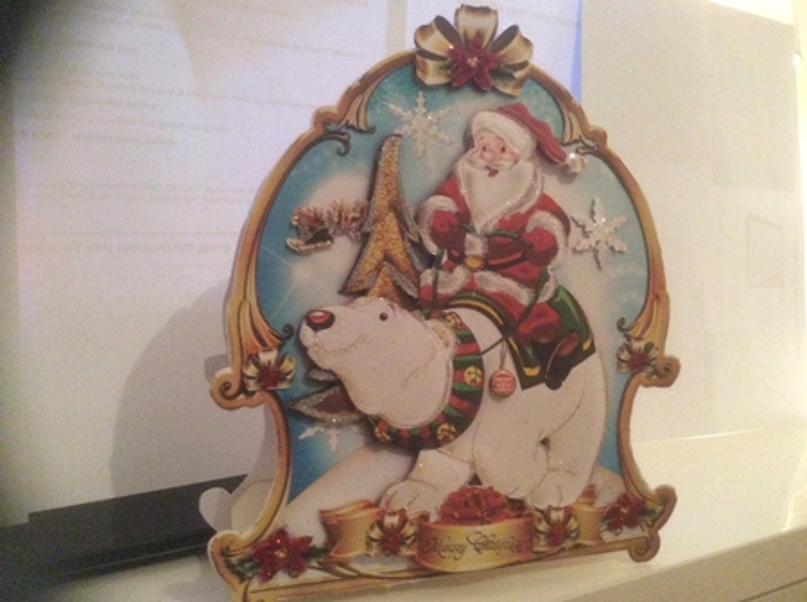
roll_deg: -3.1
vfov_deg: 44.0
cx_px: 404
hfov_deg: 56.9
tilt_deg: -9.1
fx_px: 745
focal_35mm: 32
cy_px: 301
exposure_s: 1/17
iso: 400
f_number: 2.4
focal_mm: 3.3
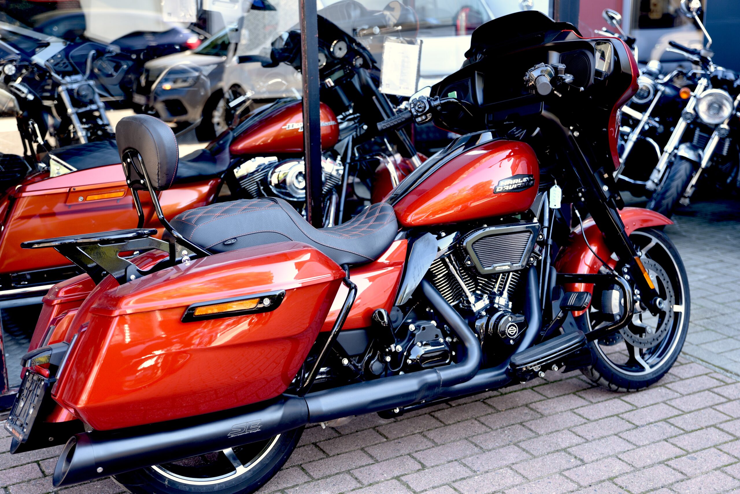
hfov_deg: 39.6
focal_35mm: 50
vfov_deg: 27.0
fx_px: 1028
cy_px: 247
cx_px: 370
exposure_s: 1/60
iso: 200
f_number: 3.2
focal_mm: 50
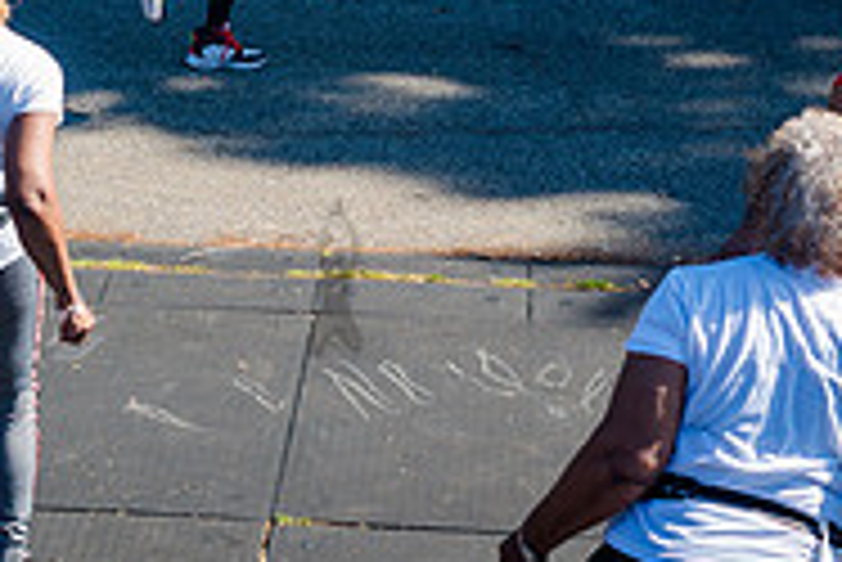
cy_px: -159
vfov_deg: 11.9
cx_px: 309
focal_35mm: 112
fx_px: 2622
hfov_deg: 18.2
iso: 200
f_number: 4.5
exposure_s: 1/640
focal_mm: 35
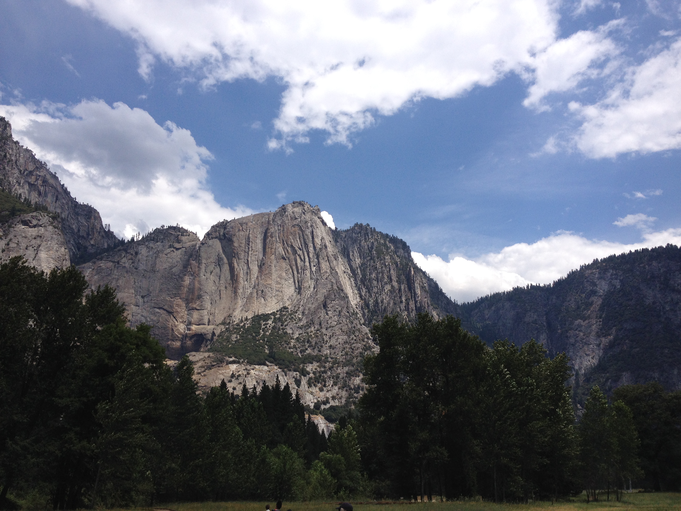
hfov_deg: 52.6
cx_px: 340
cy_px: 256
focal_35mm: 35
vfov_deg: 40.7
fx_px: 689
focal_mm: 4.28
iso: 50
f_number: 2.4
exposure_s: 1/3067
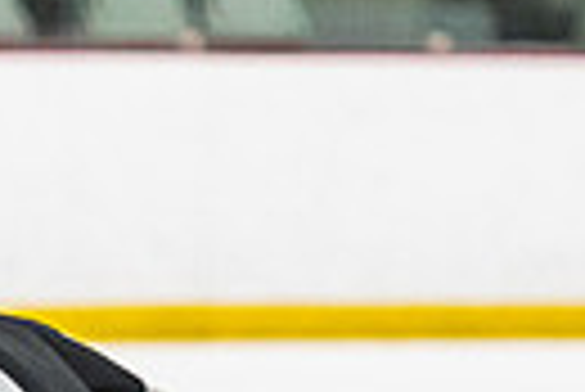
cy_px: 691
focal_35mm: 968
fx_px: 15747
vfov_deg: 1.4
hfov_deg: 2.1
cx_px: -225
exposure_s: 1/640
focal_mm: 125
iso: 3200
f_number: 2.8
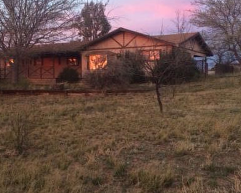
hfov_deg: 39.2
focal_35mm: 47
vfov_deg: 32.1
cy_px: 85
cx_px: 85
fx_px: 335
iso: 200
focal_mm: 4.15
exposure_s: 1/30
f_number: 2.2
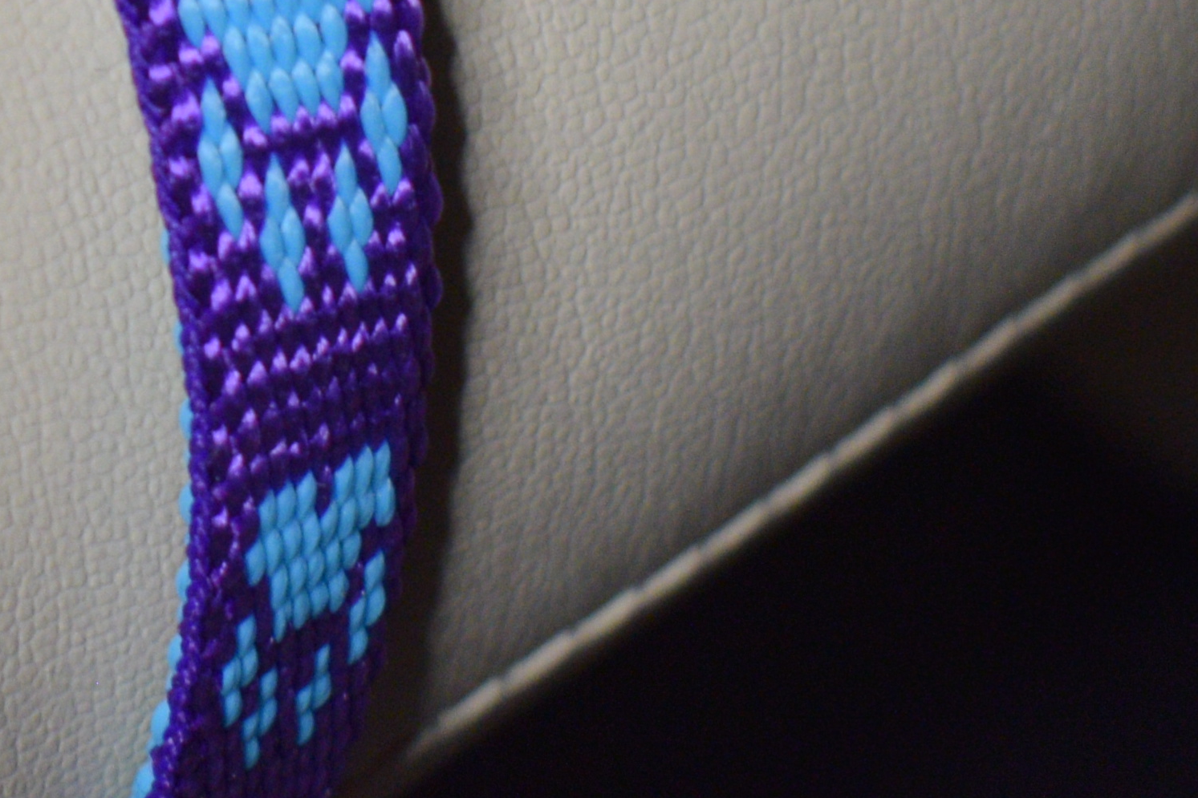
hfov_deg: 9.9
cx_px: -342
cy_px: -541
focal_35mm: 205
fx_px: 6821
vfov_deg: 6.6
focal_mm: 34
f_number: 4.5
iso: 800
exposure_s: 1/100
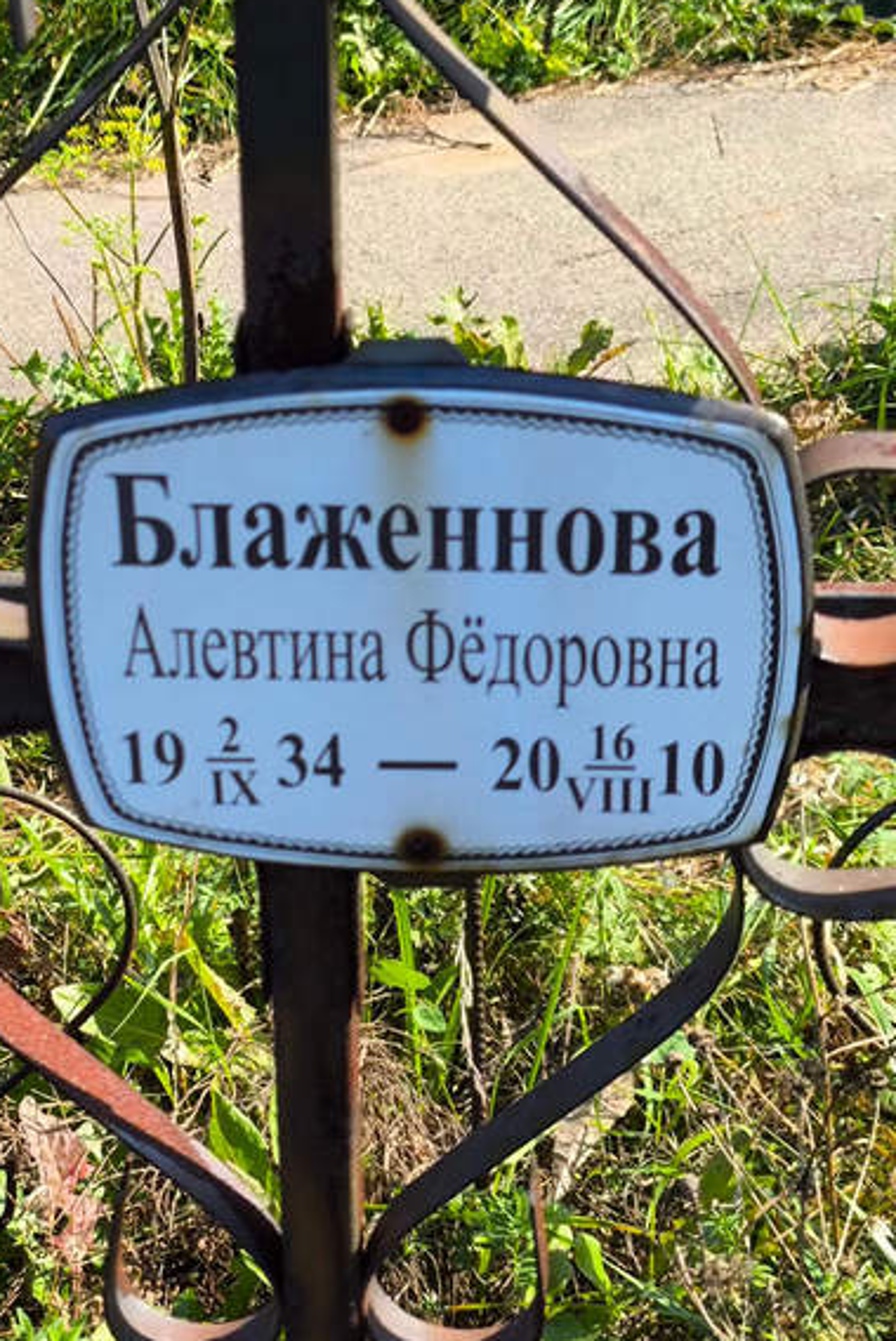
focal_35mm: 73
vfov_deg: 27.7
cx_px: 235
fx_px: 2722
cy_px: 674
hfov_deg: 18.6
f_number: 1.7
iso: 50
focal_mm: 4.71
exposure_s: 1/450
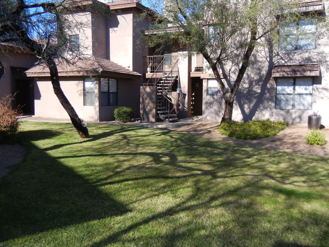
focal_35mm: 32
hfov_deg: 56.8
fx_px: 304
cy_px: 131
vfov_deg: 44.1
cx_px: 166
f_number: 3.5
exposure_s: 1/763
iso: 160
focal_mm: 5.4
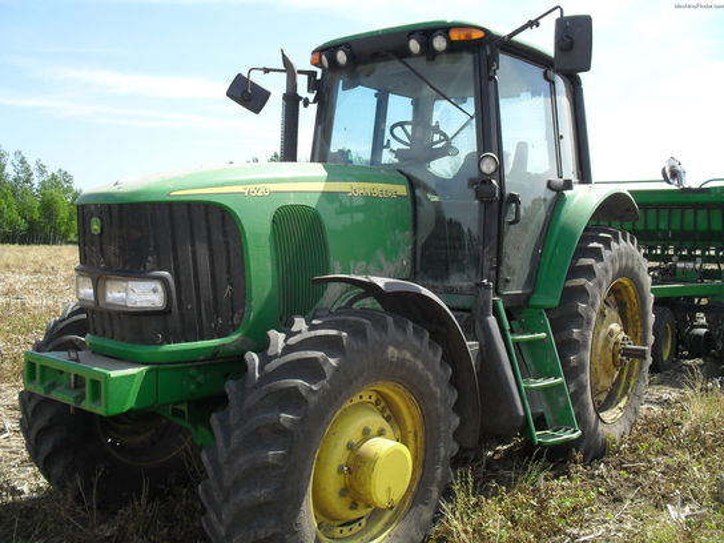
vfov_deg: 40.7
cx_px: 362
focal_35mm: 35
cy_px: 272
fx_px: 732
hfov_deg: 52.6
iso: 100
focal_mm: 6.3
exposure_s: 1/90
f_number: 8.4
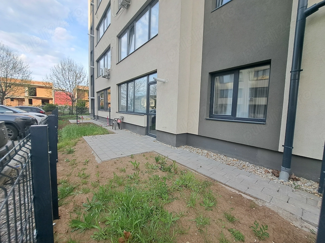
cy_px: 122
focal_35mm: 13
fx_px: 122
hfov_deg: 106.2
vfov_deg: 89.9
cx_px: 162
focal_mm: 1.74
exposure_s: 1/243
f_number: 2.2
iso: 50
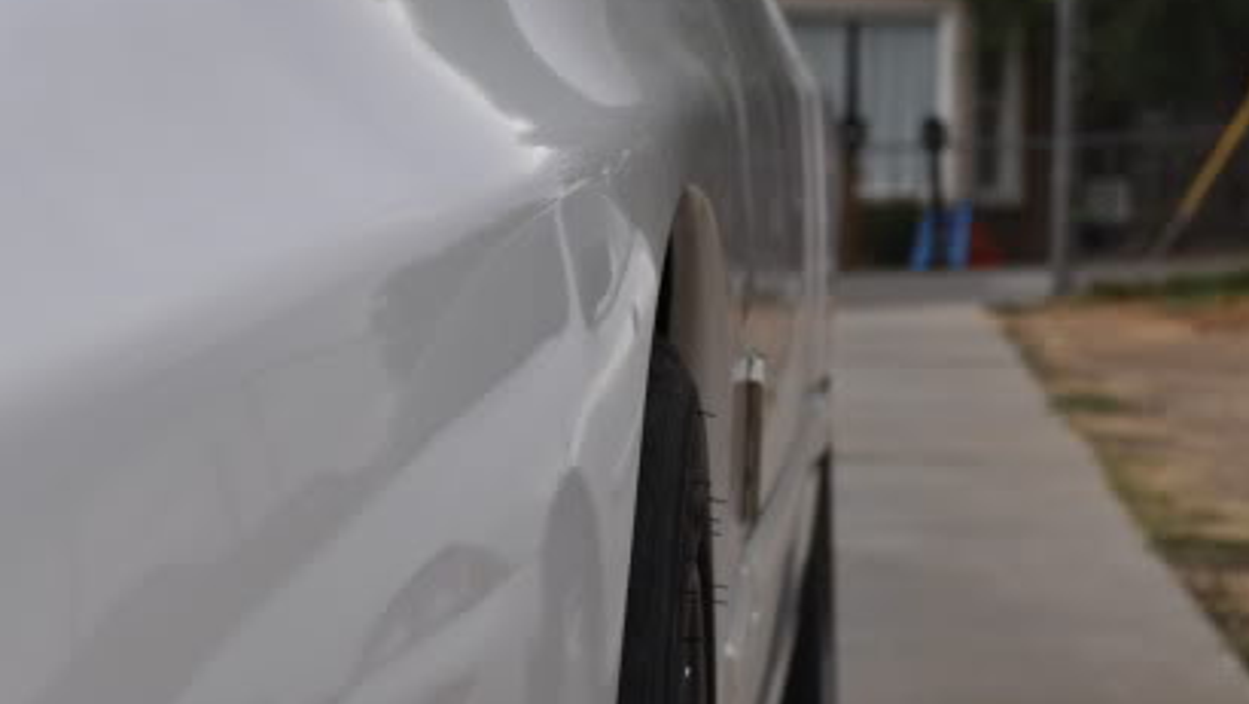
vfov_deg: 8.6
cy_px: 430
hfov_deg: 15.2
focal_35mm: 141
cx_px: 436
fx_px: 4672
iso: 200
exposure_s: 1/250
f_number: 8
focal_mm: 36
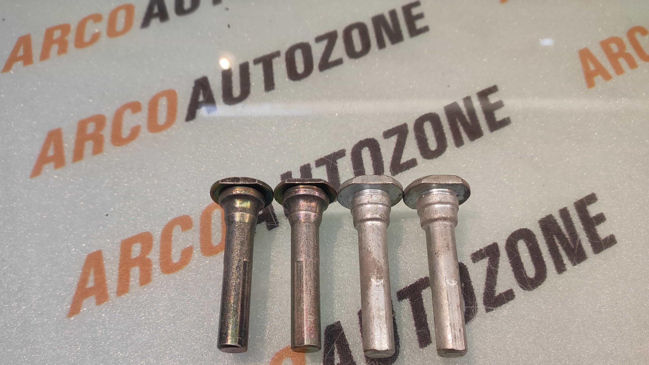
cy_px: 237
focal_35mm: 19
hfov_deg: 89.5
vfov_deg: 57.3
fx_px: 327
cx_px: 316
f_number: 1.79
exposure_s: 1/33
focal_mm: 4.74
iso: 113
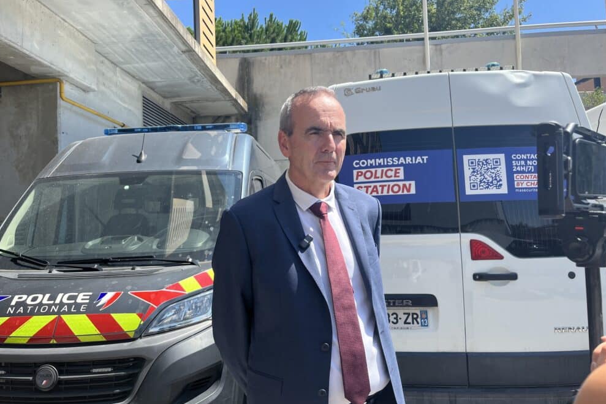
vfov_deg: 46.4
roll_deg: +2.4
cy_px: 205
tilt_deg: +3.0
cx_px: 294
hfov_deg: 65.5
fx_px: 471
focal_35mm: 28
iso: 50
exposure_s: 1/1672
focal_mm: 5.1
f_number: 1.6
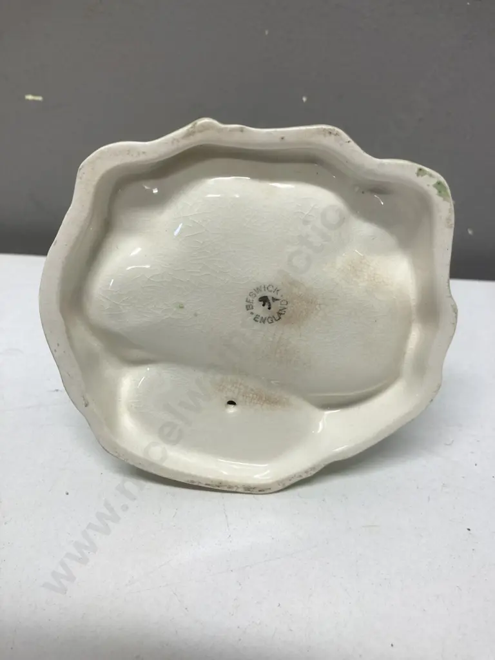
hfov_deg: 49.7
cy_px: 330
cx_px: 248
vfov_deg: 63.4
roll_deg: +0.2
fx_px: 534
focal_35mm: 28
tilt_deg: -33.0
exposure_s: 1/100
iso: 64
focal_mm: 3.99
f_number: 1.8
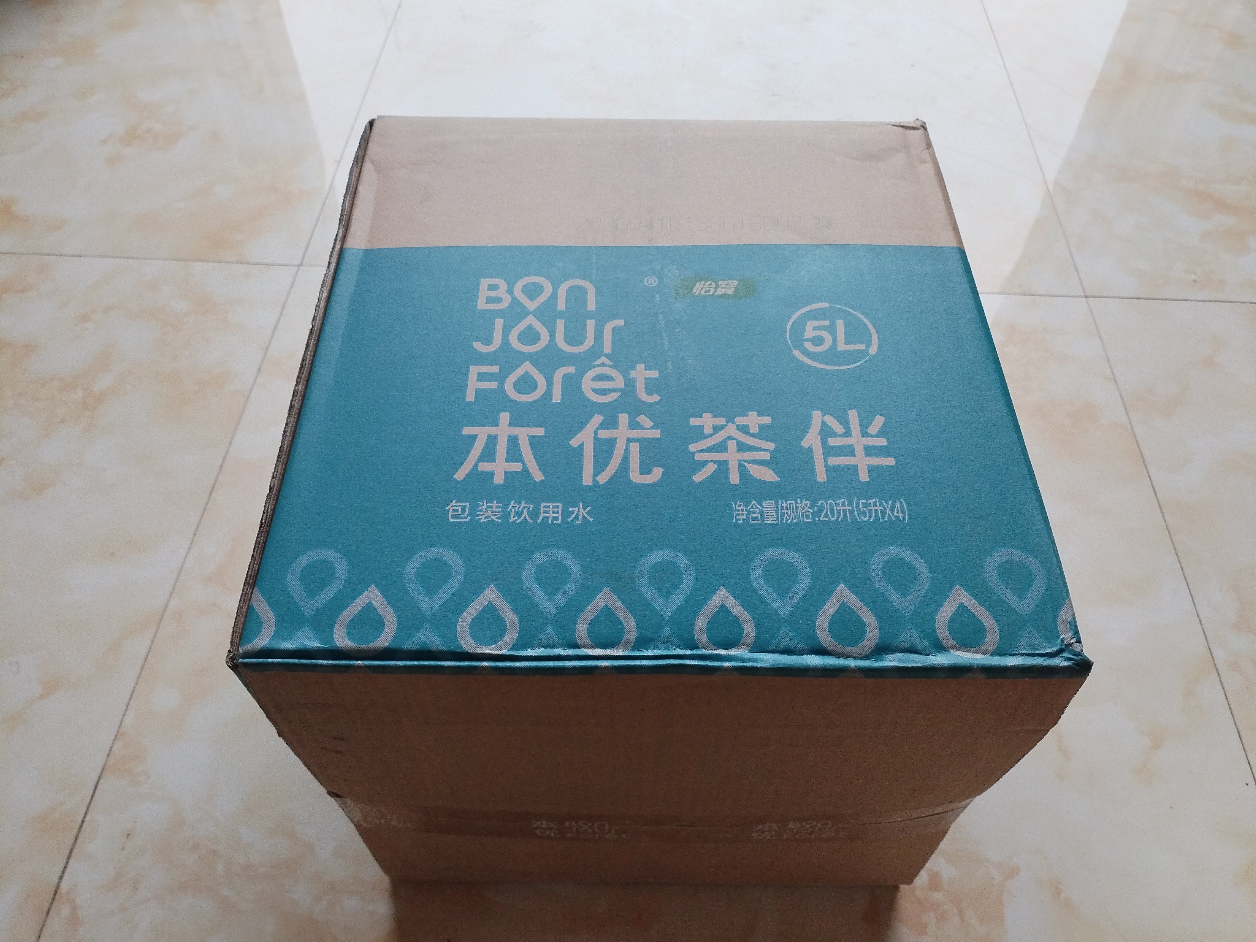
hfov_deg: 67.3
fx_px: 943
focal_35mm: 26
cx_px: 628
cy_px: 471
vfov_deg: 53.1
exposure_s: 1/100
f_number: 1.8
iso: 100
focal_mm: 4.25
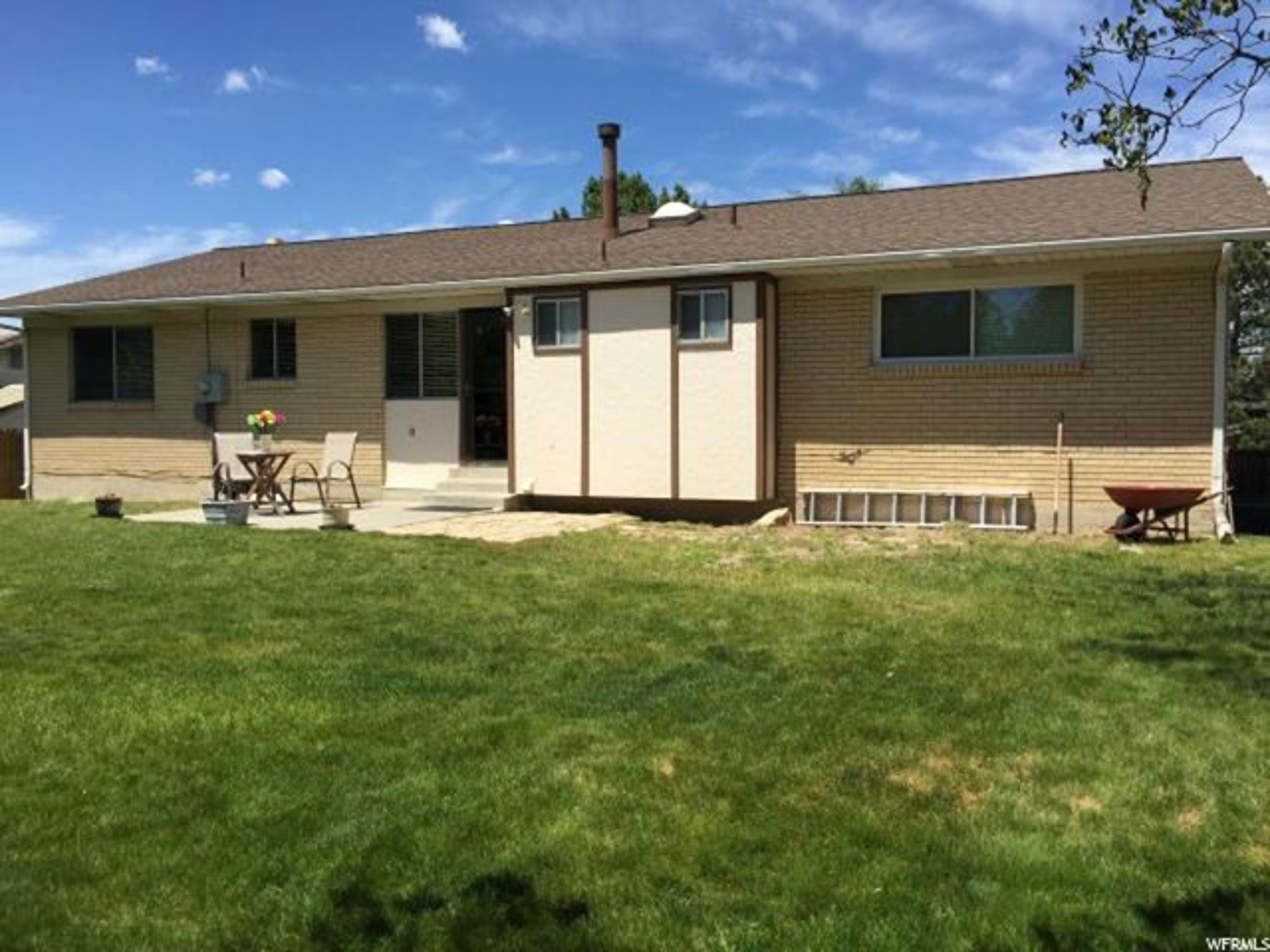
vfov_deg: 48.2
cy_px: 476
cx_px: 635
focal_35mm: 29
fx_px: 1064
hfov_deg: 61.7
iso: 32
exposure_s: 1/2475
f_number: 2.2
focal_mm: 4.15
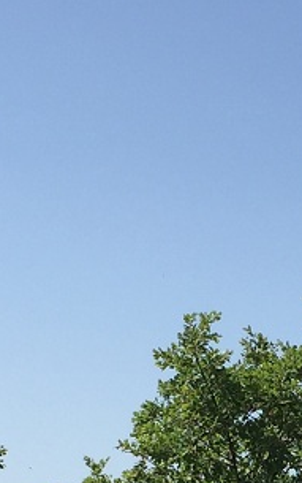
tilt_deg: +3.6
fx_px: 1907
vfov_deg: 14.0
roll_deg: -1.4
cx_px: 274
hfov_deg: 9.0
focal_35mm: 145
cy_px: 570
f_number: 2.2
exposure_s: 1/1980
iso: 32
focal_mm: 4.15
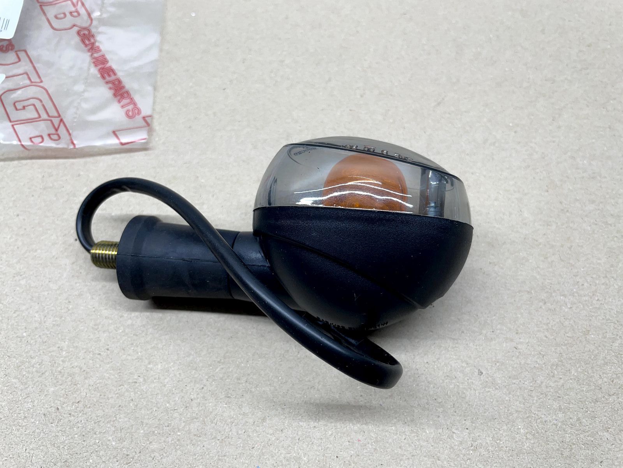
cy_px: 234
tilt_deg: -62.6
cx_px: 312
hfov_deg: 67.3
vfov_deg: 53.1
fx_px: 468
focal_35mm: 26
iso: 40
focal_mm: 4.2
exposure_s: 1/100
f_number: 1.6
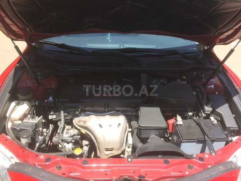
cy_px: 90
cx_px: 120
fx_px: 202
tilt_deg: -32.4
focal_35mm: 29
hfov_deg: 61.7
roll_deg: -1.9
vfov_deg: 48.2
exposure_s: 1/612
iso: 32
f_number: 2.2
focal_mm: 4.15
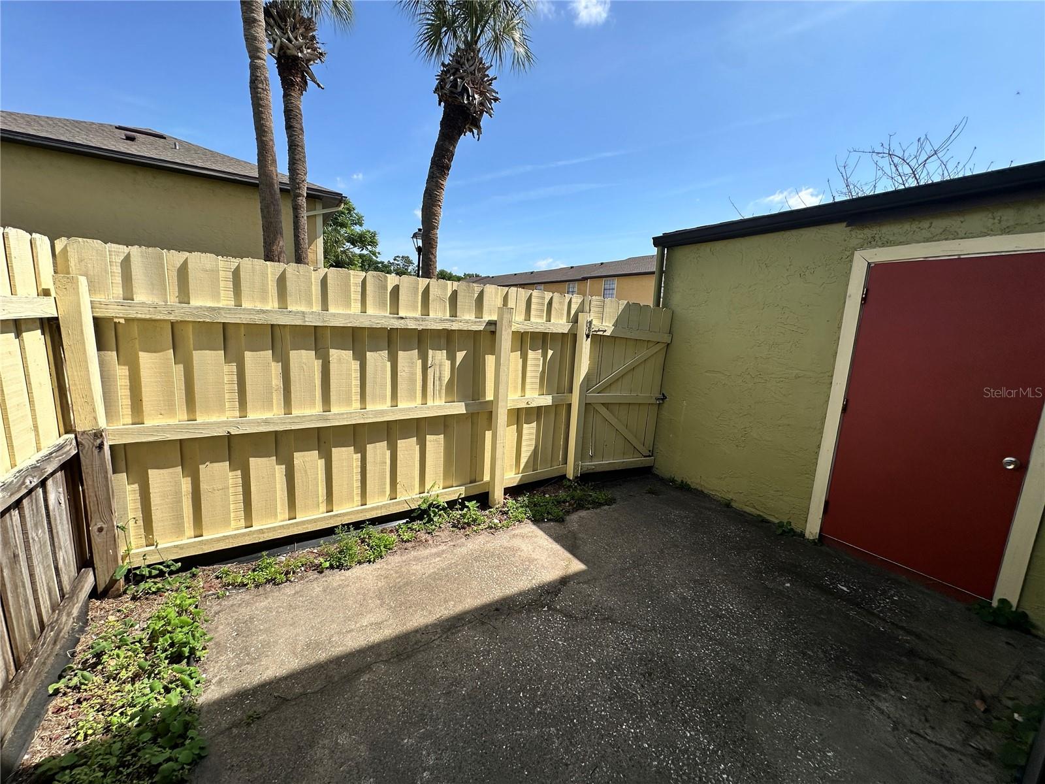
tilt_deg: -9.0
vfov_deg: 85.7
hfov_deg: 102.1
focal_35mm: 14
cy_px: 392
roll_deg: -3.2
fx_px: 423
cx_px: 522
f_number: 2.2
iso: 50
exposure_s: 1/1511
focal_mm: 2.22
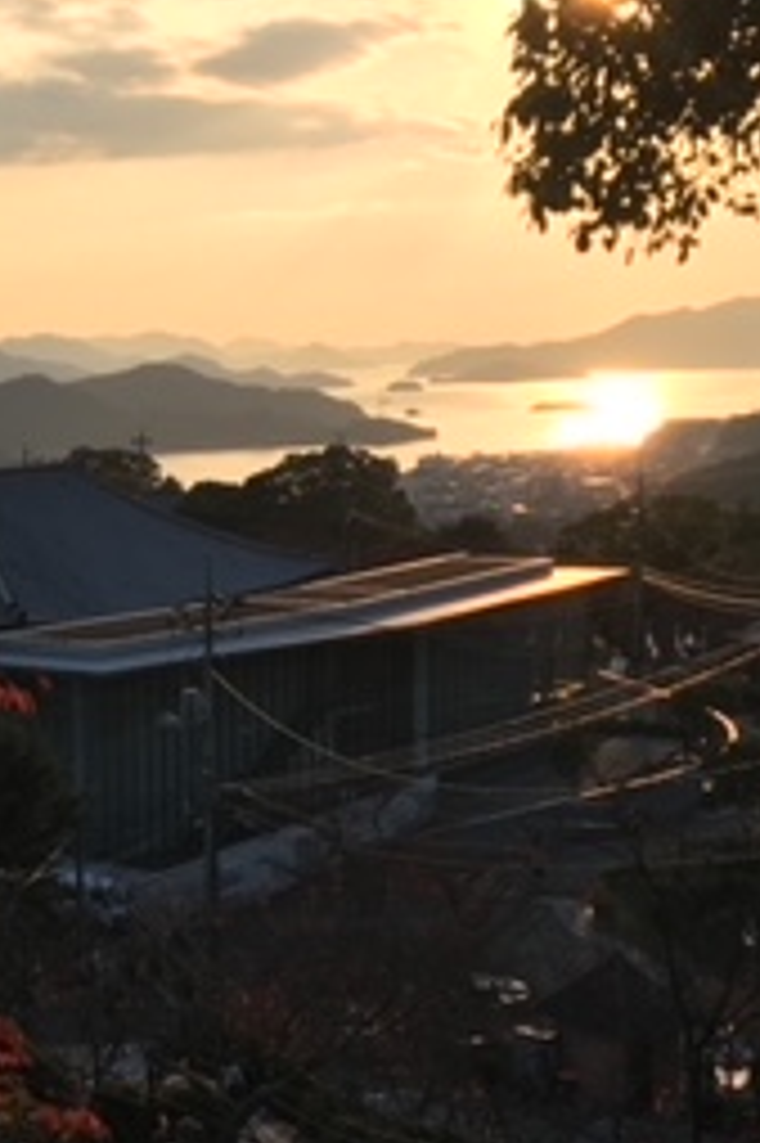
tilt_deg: -7.7
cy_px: 720
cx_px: -157
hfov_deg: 17.1
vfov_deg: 26.6
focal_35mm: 76
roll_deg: +2.1
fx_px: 2410
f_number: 2.2
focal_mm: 4.15
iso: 25
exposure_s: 1/1241
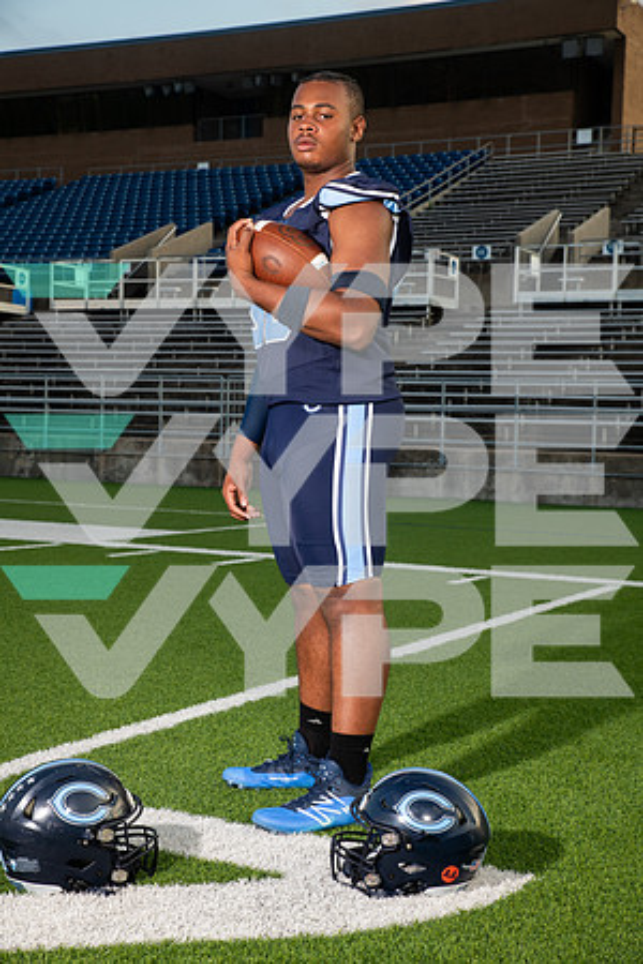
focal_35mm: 55
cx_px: 322
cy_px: 482
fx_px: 1473
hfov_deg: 24.6
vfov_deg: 36.2
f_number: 7.1
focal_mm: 55
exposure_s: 1/320
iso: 160
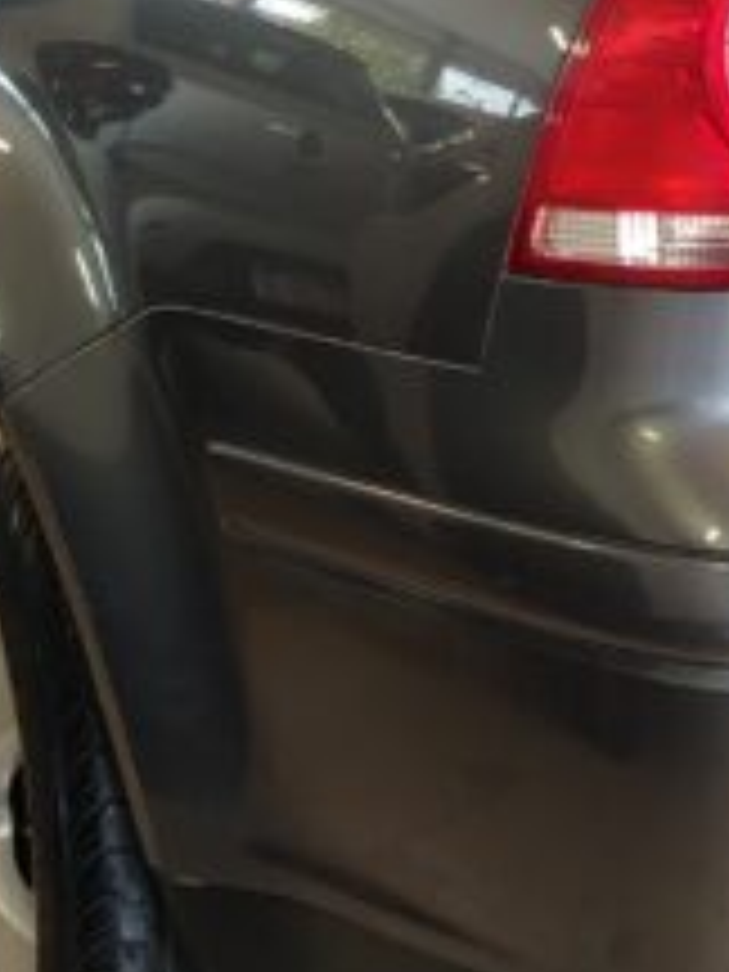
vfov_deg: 17.1
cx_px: 940
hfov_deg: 12.6
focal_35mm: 114
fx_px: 3201
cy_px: 212
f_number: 1.75
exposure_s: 1/33.3
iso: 713
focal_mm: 5.25
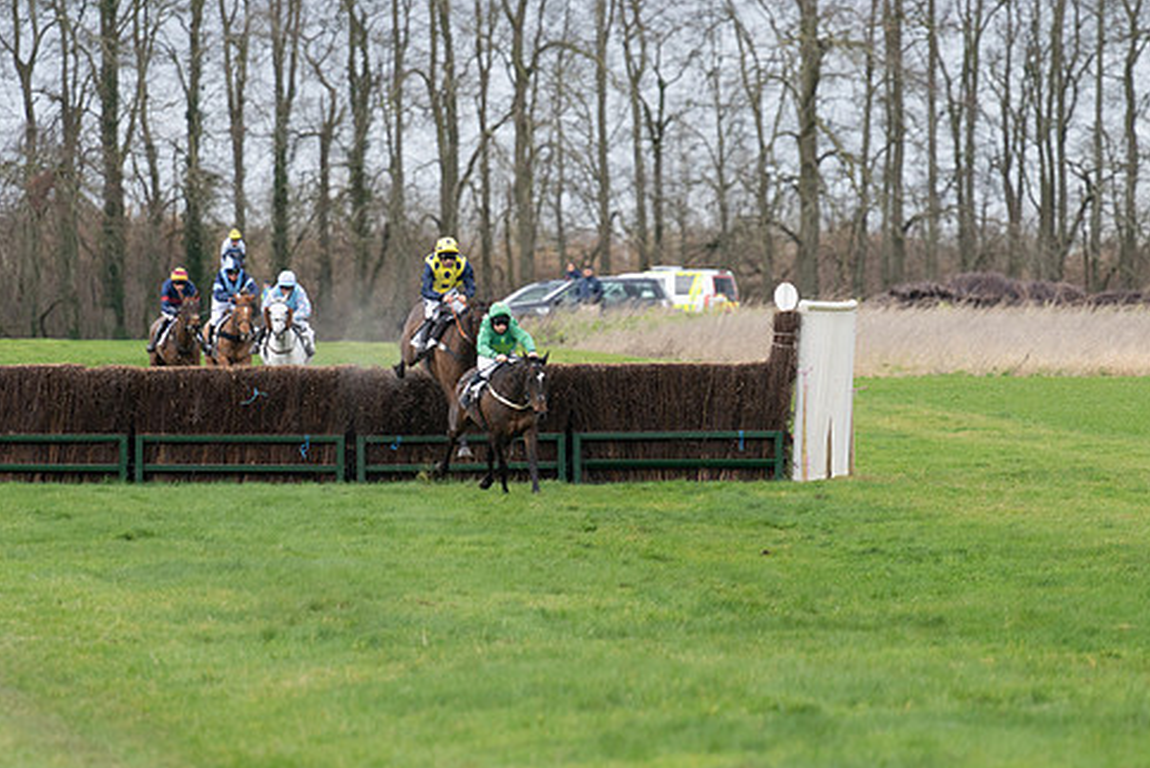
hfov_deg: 4.2
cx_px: 478
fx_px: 15848
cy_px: 434
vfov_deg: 2.8
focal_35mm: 496
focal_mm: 276
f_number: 4
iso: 500
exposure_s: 1/1250
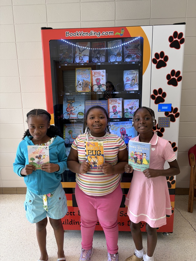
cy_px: 130
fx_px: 196
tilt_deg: -11.8
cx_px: 98
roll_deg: +1.7
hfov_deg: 53.1
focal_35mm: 26
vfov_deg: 67.3
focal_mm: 5.96
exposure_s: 1/120
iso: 125
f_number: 1.6
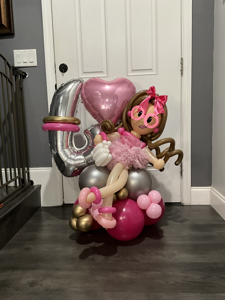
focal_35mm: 29
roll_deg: +2.0
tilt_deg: -6.9
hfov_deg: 48.2
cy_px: 150
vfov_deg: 61.7
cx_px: 112
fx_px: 251
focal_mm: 3
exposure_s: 1/40
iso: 250
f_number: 1.8
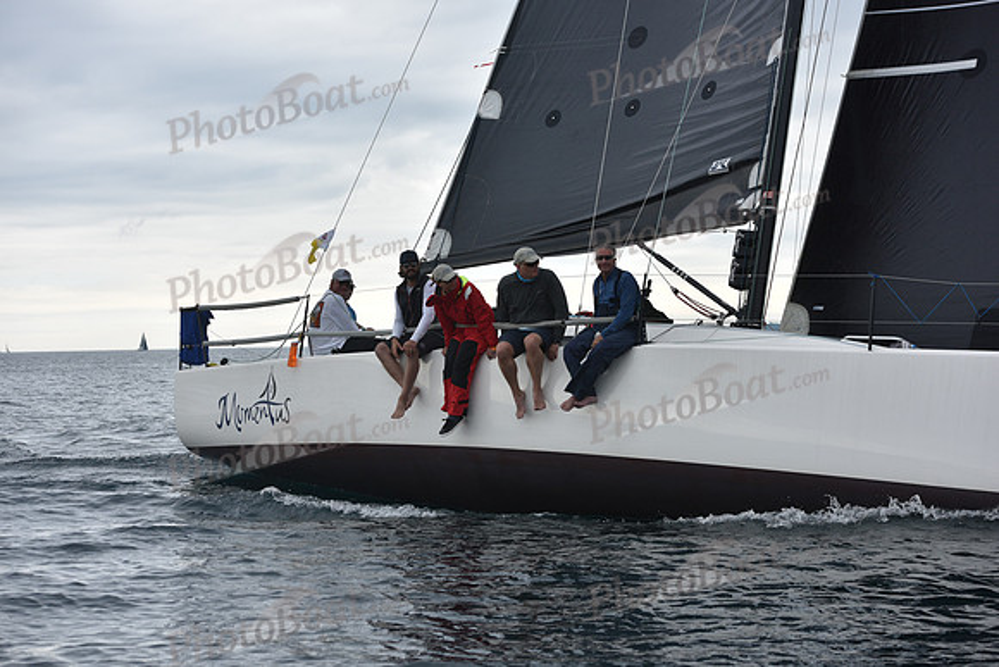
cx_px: 500
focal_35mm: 75
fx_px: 2082
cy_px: 334
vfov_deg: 18.2
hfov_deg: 27.0
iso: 250
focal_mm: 75
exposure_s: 1/800
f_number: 5
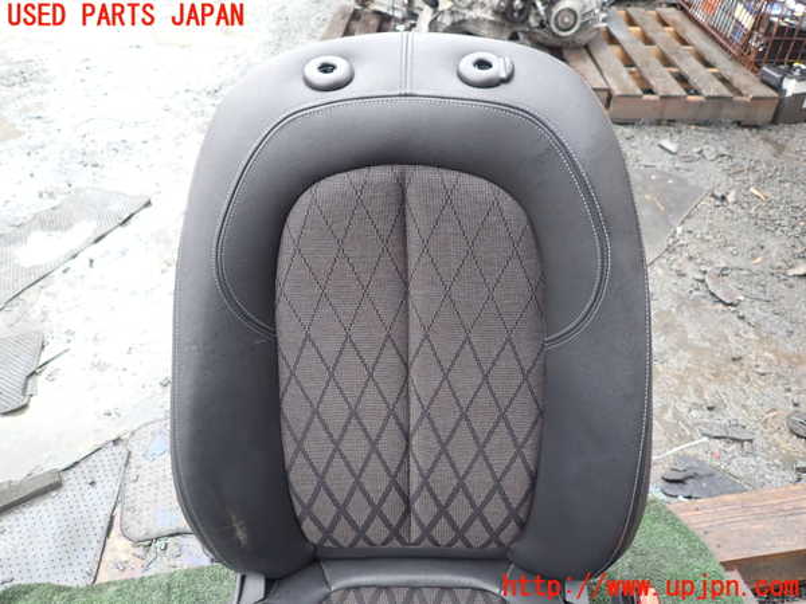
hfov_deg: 69.4
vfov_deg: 54.9
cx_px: 403
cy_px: 302
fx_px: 582
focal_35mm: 25
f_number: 2
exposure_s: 1/60
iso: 100
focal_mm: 4.5
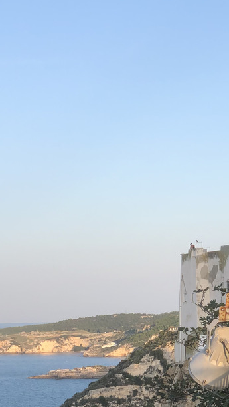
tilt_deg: -1.1
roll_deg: +2.1
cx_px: 38
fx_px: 1196
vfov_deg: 19.0
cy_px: 363
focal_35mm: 111
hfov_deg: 10.9
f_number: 2.4
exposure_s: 1/330
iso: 16
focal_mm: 6
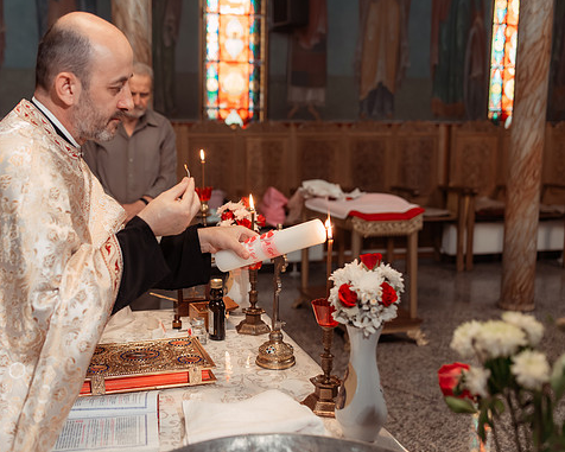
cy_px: 225
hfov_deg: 45.6
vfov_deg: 37.3
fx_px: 669
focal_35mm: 40
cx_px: 233
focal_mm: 35
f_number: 2.5
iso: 1600
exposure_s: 1/200
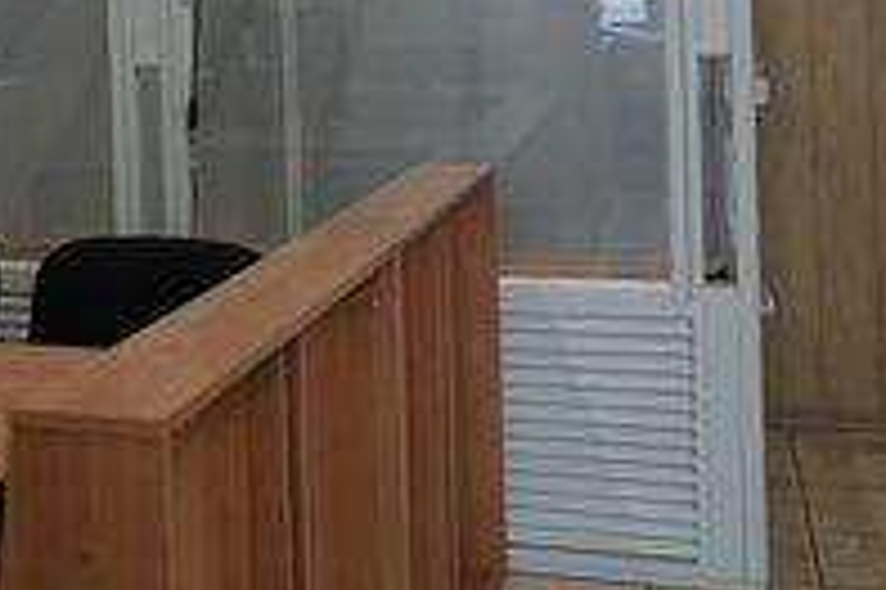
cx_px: 81
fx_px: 1500
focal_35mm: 61
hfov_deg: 31.3
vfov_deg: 21.6
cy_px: 43
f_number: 2.8
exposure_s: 1/50
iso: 1250
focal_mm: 30
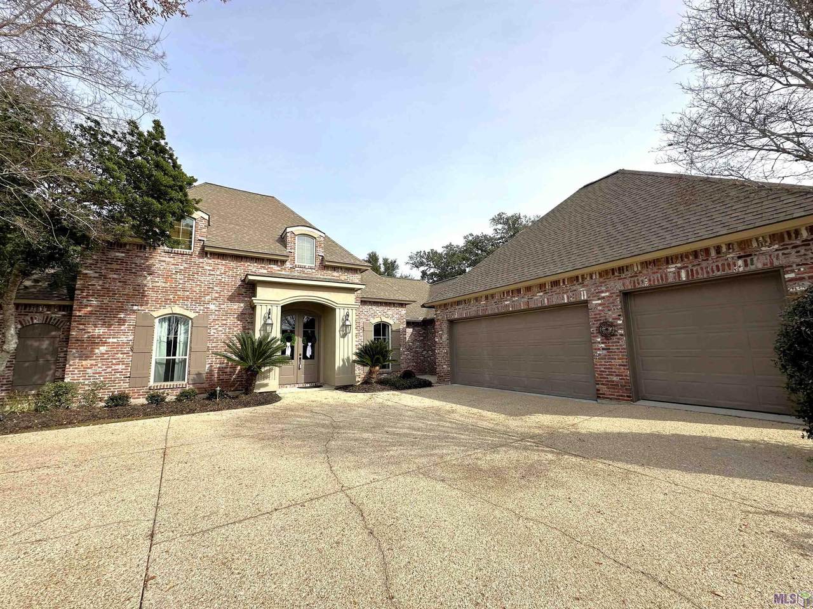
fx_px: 329
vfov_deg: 85.7
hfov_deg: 102.1
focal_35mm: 14
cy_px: 304
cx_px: 406
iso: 40
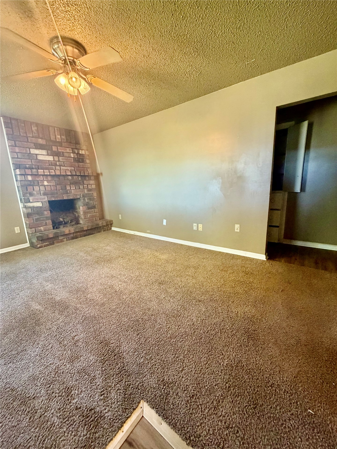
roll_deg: +2.1
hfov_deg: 85.7
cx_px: 168
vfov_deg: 102.1
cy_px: 224
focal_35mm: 14
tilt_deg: -12.5
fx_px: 182
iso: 500
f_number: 2.2
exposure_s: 1/60
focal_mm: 2.22
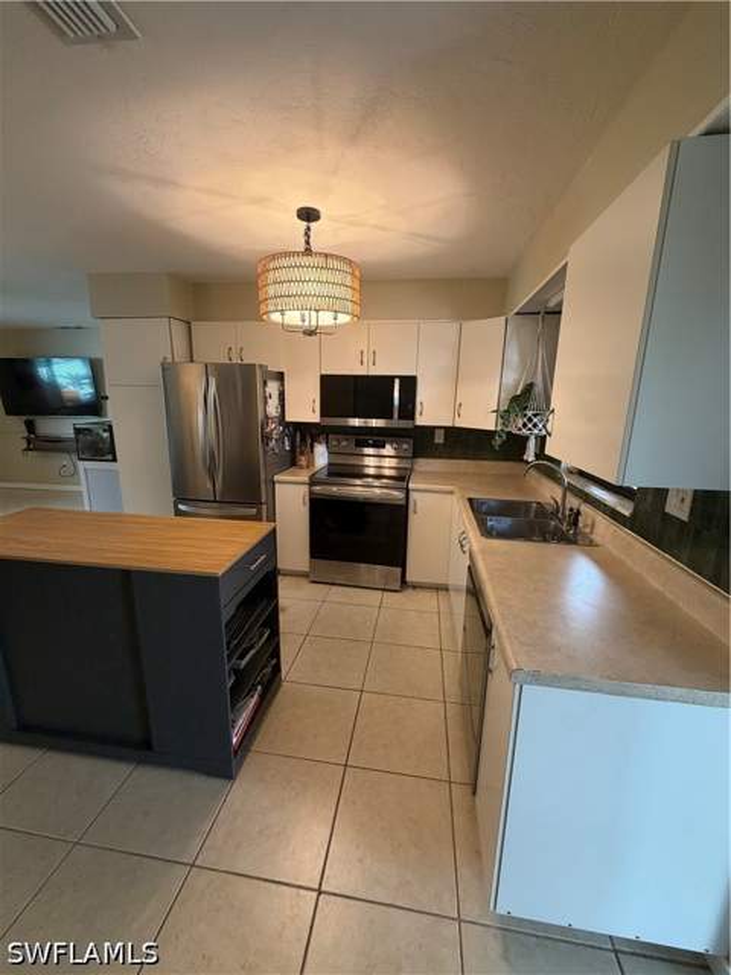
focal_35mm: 14
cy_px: 488
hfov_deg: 85.7
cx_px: 366
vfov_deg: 102.1
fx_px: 394
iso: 250
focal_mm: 2.22
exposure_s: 1/60
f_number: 2.2
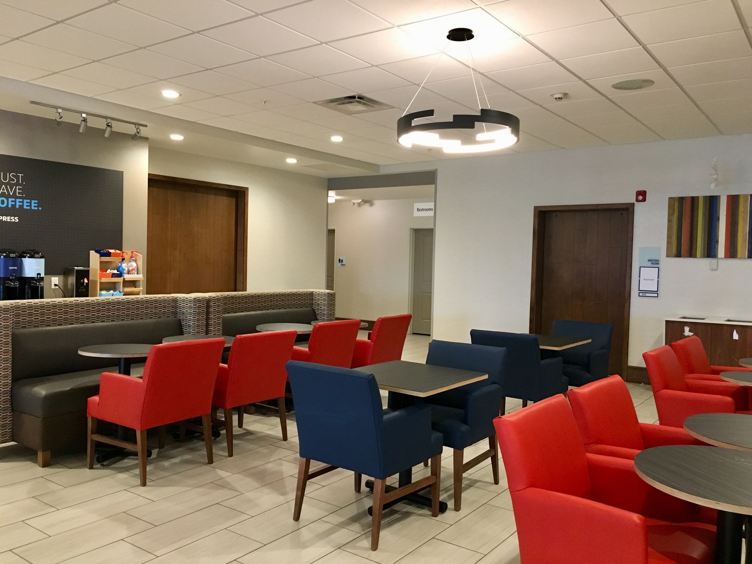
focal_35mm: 29
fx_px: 630
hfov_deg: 61.7
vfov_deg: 48.2
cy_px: 282
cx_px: 376
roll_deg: -0.9
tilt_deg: -2.8
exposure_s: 1/30
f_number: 2.2
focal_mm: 4.15
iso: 200
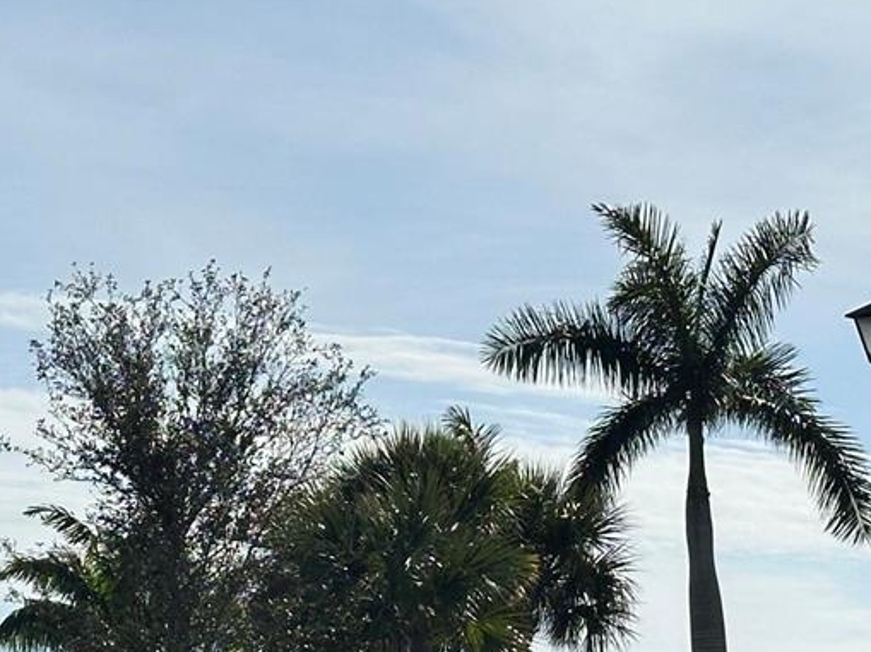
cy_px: 522
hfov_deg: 13.0
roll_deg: +0.4
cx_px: 67
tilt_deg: +6.3
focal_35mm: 151
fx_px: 3797
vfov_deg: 9.8
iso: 64
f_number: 1.78
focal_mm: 6.86
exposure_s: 1/9804
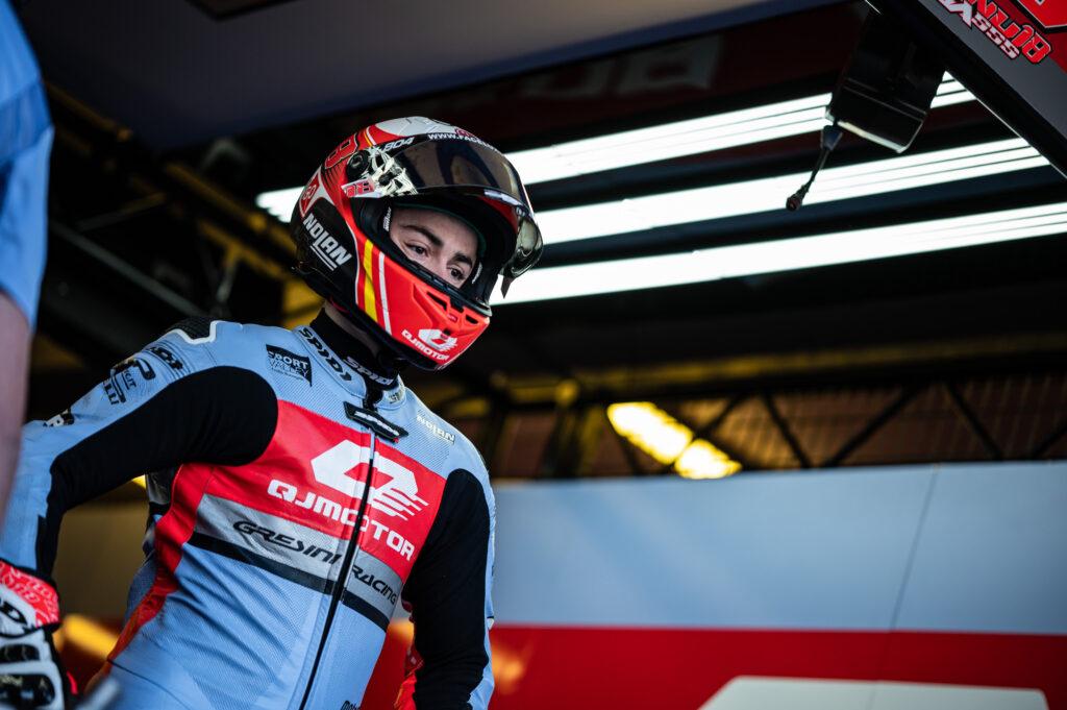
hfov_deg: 23.9
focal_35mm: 85
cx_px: 534
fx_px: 2517
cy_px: 355
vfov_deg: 16.0
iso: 320
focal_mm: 85
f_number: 1.8
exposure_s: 1/1250
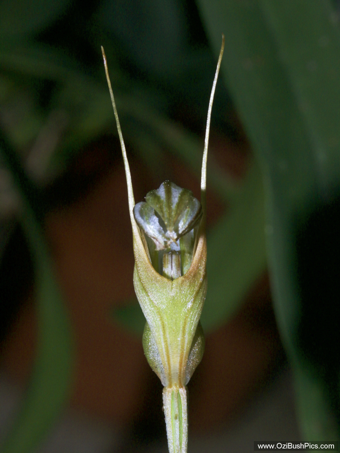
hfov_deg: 7.4
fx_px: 2619
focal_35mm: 200
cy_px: 226
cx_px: 170
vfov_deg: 9.9
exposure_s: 1/180
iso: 100
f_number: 9.5
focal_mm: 50.69
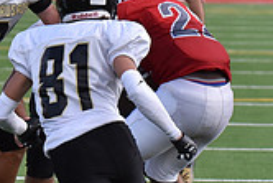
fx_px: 5556
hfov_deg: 2.8
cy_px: 73
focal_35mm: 732
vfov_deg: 1.9
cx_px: 171
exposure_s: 1/3200
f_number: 8
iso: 2200
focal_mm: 210
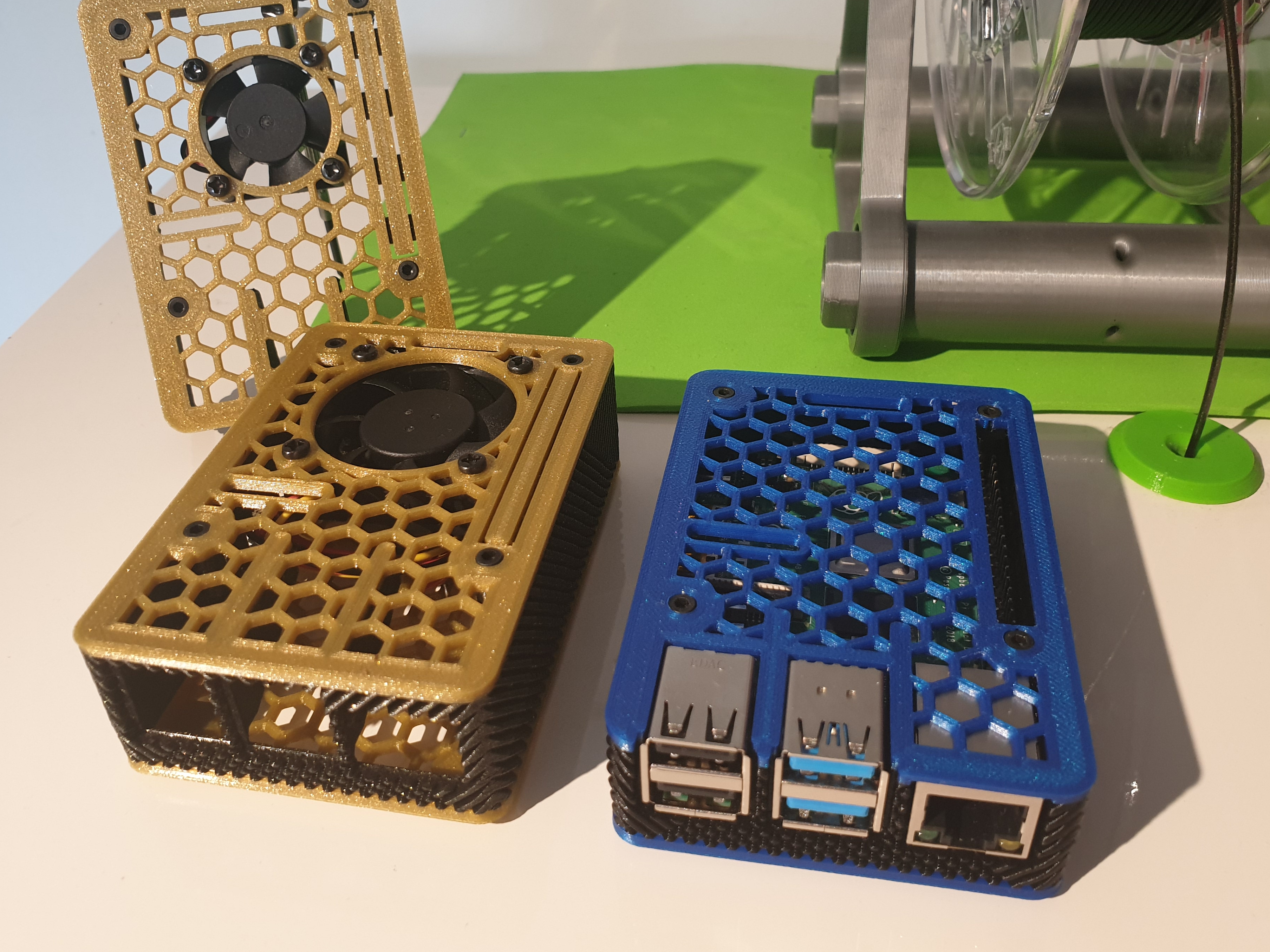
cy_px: 431
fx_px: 1064
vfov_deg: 48.2
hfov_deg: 61.6
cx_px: 604
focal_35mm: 29
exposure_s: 1/50
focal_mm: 4.3
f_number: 2.4
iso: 160
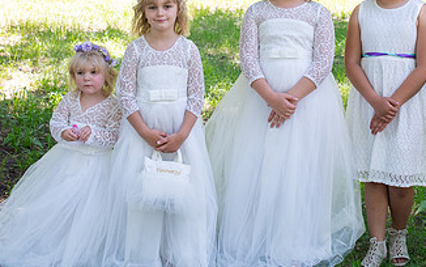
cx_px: 266
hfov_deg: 29.7
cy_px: 23
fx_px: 801
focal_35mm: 69
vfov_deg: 18.6
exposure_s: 1/125
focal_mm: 29
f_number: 5
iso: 250
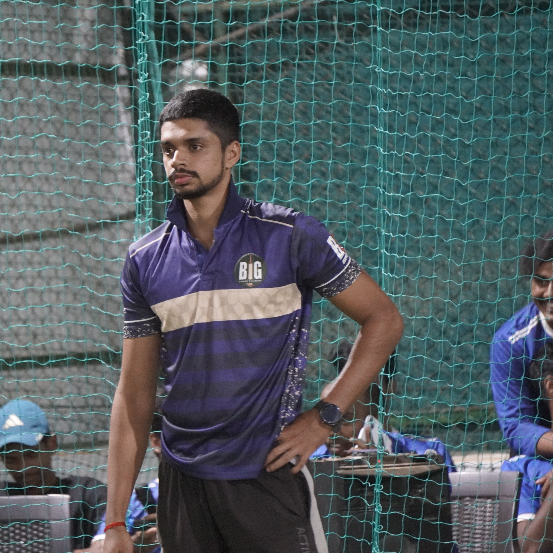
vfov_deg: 4.6
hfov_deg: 4.6
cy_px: 276
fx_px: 6850
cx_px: 182
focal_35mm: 379
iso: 6400
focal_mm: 198
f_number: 5.6
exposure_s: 1/60
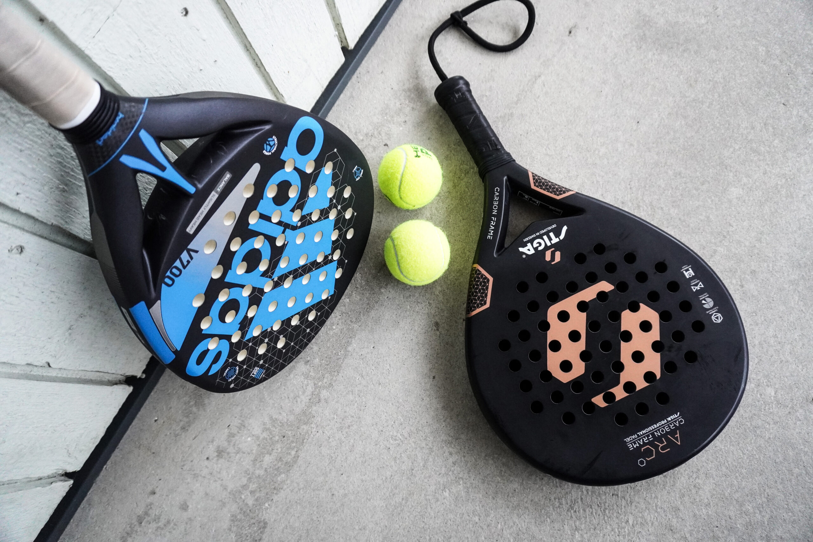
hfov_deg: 73.7
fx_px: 542
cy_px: 271
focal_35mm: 24
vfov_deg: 53.1
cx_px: 406
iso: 2500
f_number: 3.5
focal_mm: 16
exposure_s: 1/160
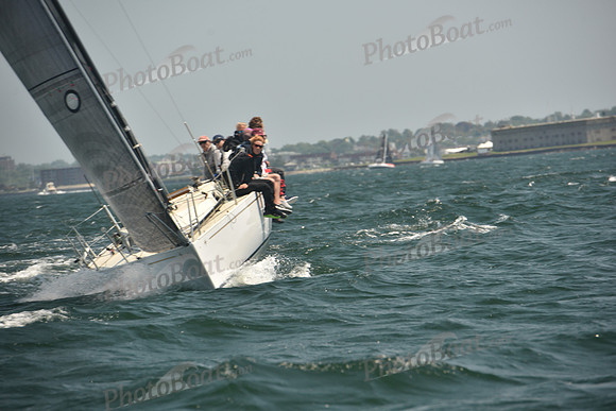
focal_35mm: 200
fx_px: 3423
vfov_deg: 6.9
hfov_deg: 10.3
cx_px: 308
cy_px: 206
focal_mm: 200
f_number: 5.6
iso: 250
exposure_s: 1/640
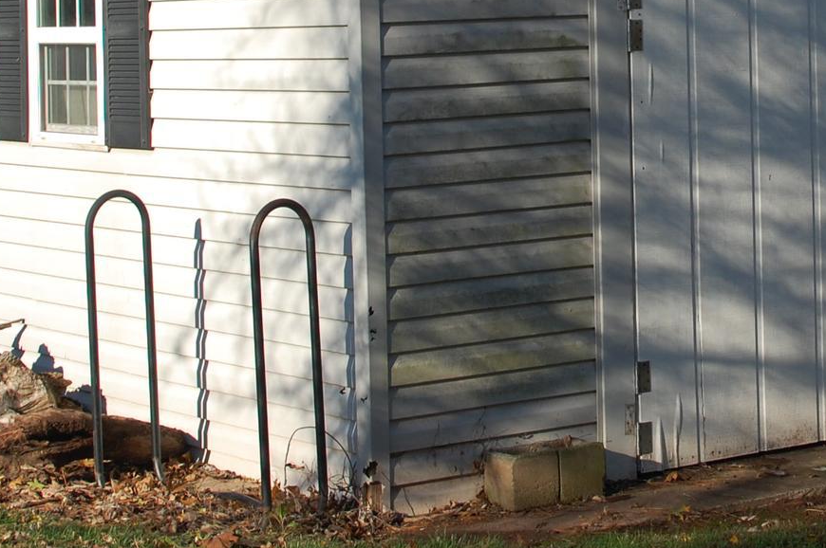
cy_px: -27
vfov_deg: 11.9
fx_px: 2590
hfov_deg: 18.0
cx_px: 670
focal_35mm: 113
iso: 200
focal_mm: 32
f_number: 9
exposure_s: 1/320
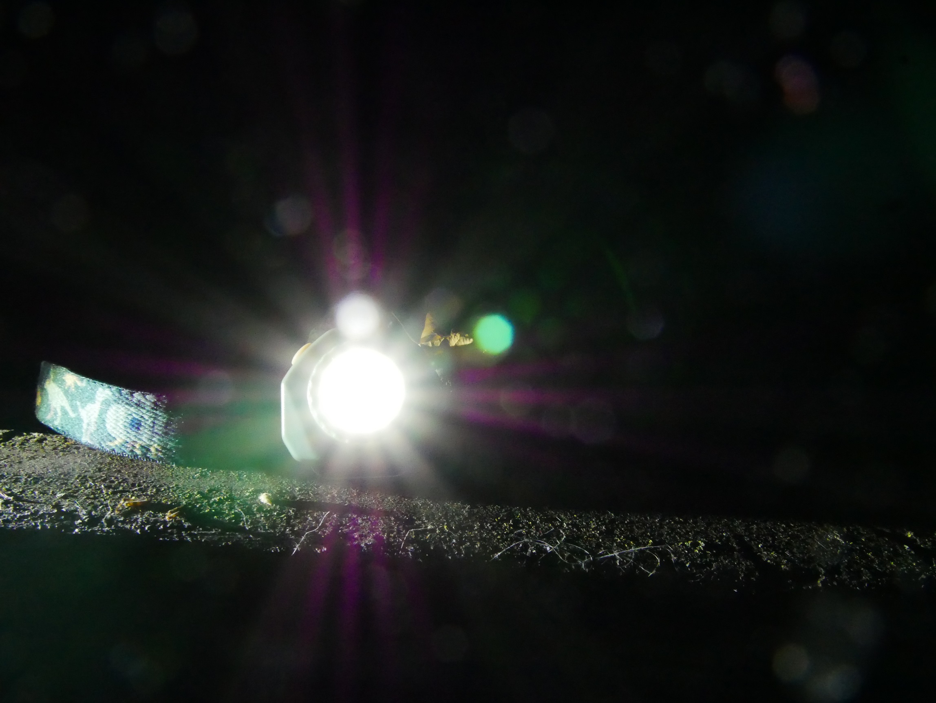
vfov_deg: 41.8
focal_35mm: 34
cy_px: 352
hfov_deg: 53.9
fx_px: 920
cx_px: 468
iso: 6400
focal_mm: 17
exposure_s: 1/50
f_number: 13
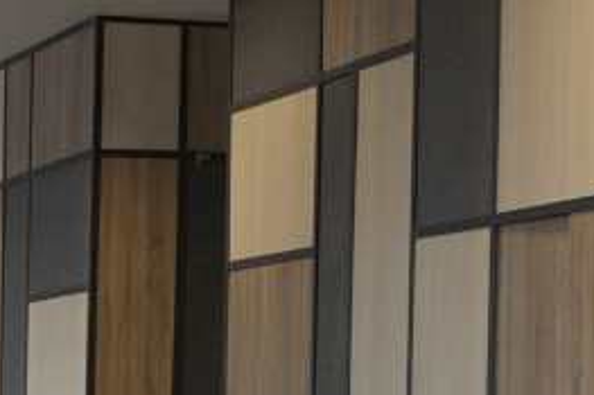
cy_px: 480
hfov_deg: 10.2
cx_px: 65
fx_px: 3314
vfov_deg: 6.8
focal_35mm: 201
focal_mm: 22
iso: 800
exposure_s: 1/100
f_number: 5
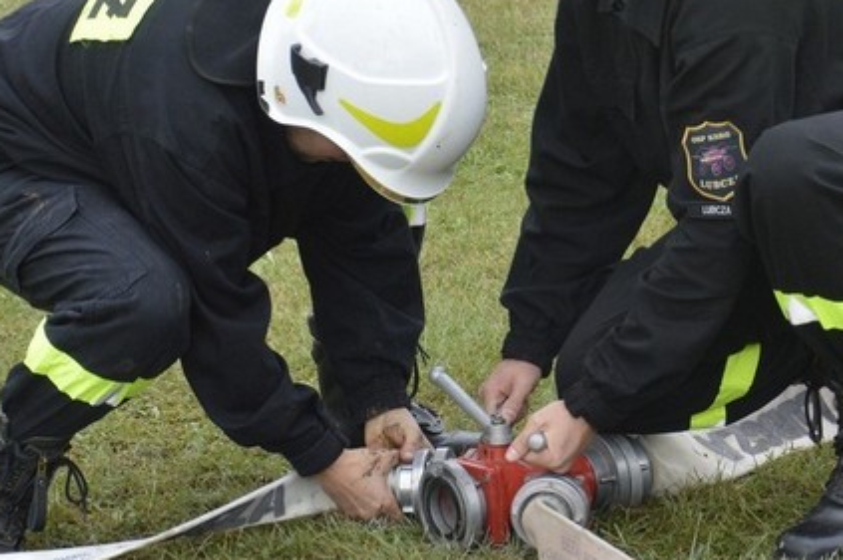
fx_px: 3883
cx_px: 488
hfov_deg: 12.4
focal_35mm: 166
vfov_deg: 8.2
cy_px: 223
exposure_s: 1/500
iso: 400
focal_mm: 52
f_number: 5
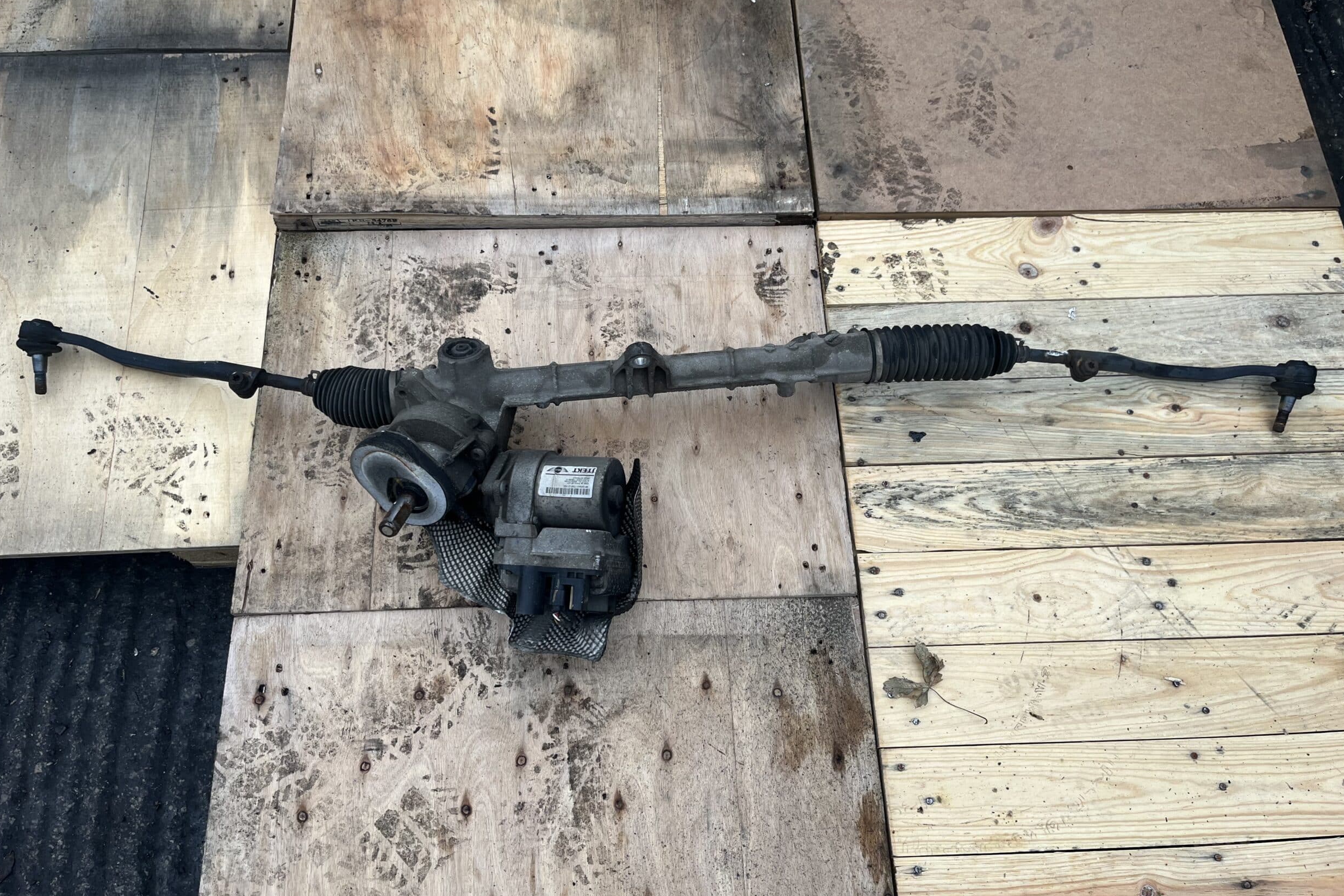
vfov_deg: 46.3
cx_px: 655
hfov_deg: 65.5
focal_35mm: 28
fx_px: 1045
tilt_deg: -64.5
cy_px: 405
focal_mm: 5.1
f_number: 1.6
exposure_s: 1/122
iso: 40
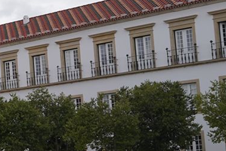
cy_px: 104
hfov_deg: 12.3
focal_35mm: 127
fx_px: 797
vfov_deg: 10.8
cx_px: -338
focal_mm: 24
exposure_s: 1/100
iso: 100
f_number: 11
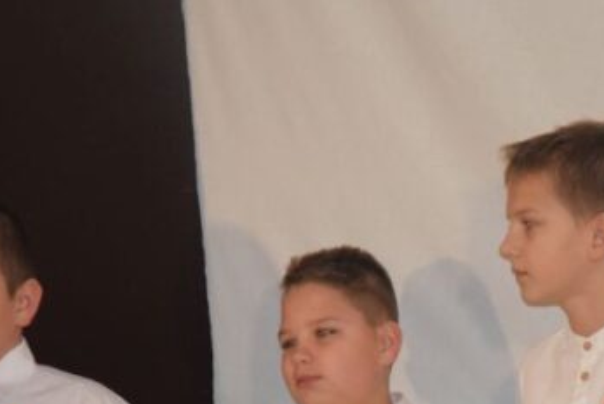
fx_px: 5845
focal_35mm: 348
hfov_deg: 5.9
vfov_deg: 4.0
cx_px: 430
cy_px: 432
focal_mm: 105
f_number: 5.6
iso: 3200
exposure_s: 1/60
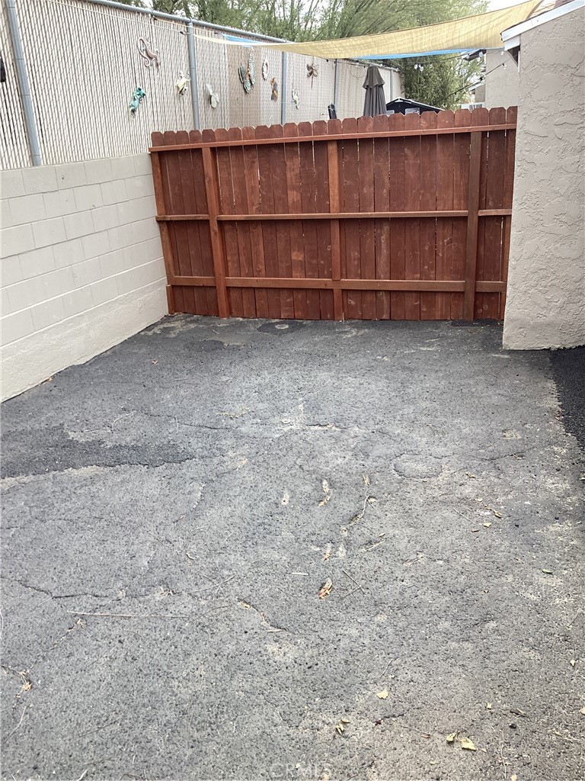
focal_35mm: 31
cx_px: 292
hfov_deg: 45.4
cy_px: 390
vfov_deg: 58.4
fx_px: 699
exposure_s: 1/130
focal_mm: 3.3
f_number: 2.4
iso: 25
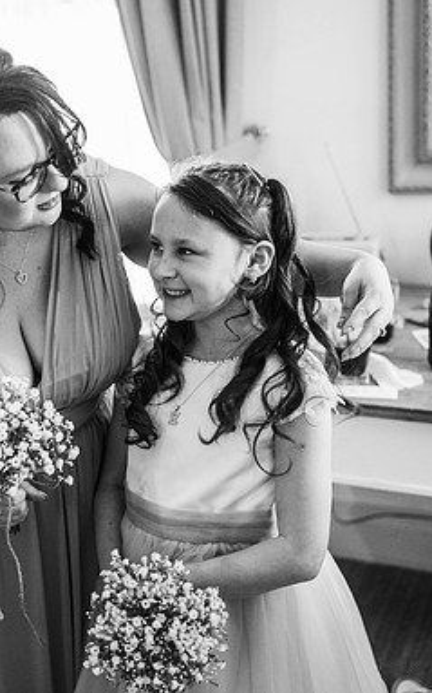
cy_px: 346
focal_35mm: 54
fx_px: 1018
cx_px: 134
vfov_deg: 37.5
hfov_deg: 23.8
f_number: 2
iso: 1800
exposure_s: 1/200
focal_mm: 35
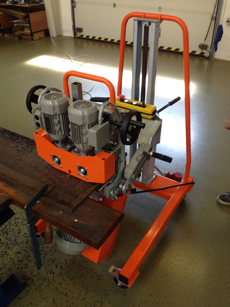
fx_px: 310
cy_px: 154
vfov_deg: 52.6
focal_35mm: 35
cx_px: 115
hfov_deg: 40.7
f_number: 2.4
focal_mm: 4.28
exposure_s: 1/60
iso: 80
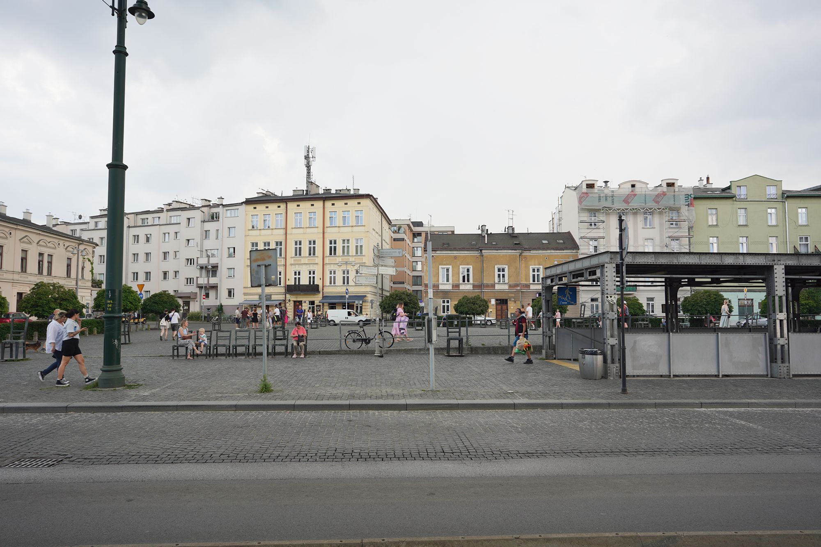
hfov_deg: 73.7
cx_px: 410
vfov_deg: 53.1
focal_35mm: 24
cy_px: 274
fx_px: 547
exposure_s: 1/100
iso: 100
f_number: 5
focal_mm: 24
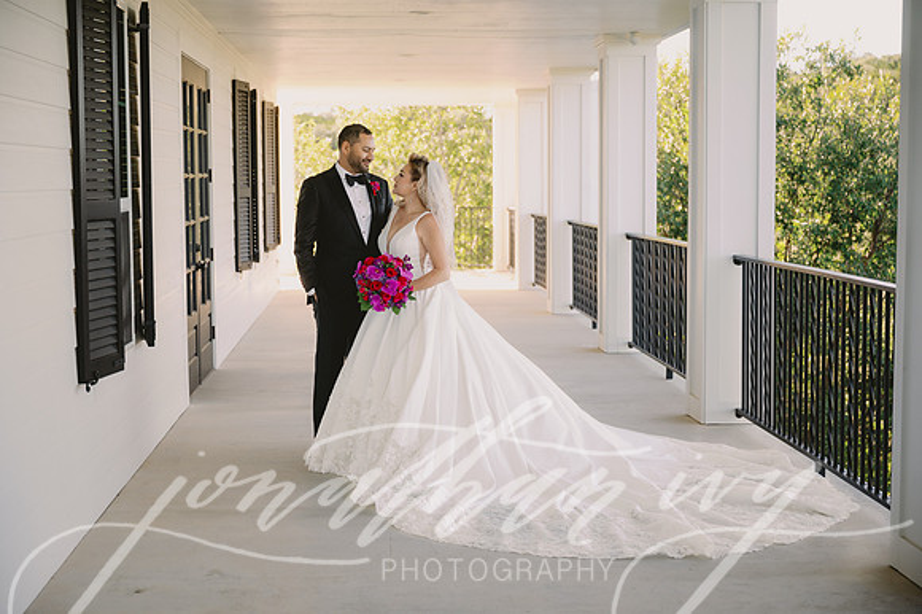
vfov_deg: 25.0
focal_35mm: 54
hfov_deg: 36.9
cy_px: 307
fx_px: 1382
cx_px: 461
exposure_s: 1/320
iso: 100
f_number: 2.8
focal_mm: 54
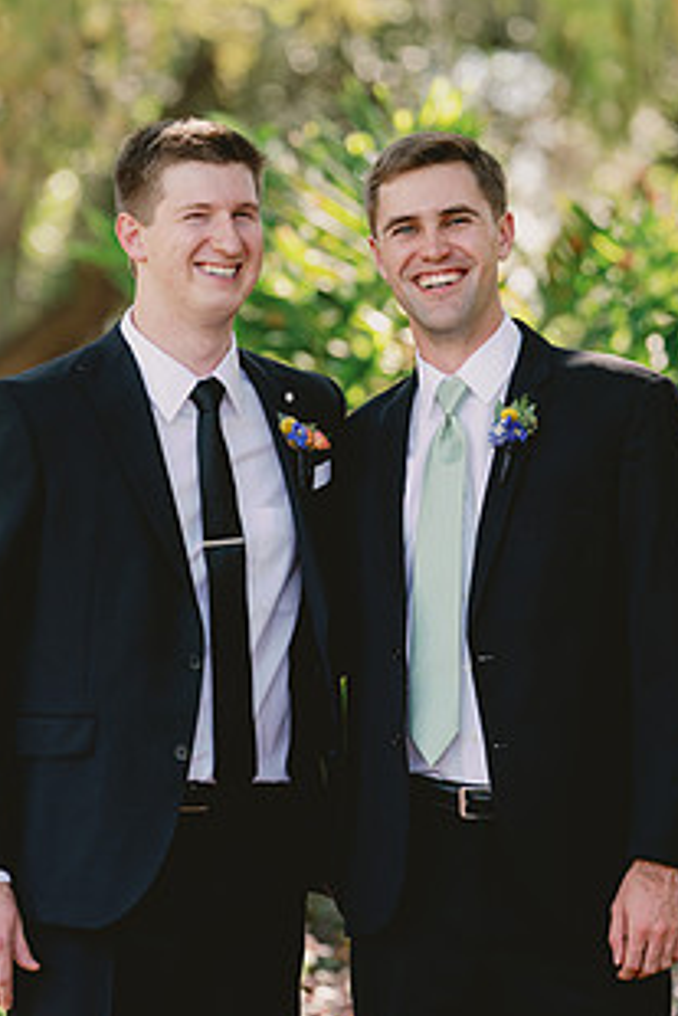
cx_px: 324
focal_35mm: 287
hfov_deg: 4.8
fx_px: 8098
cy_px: 596
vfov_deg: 7.2
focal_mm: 198
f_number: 4.5
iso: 400
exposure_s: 1/400
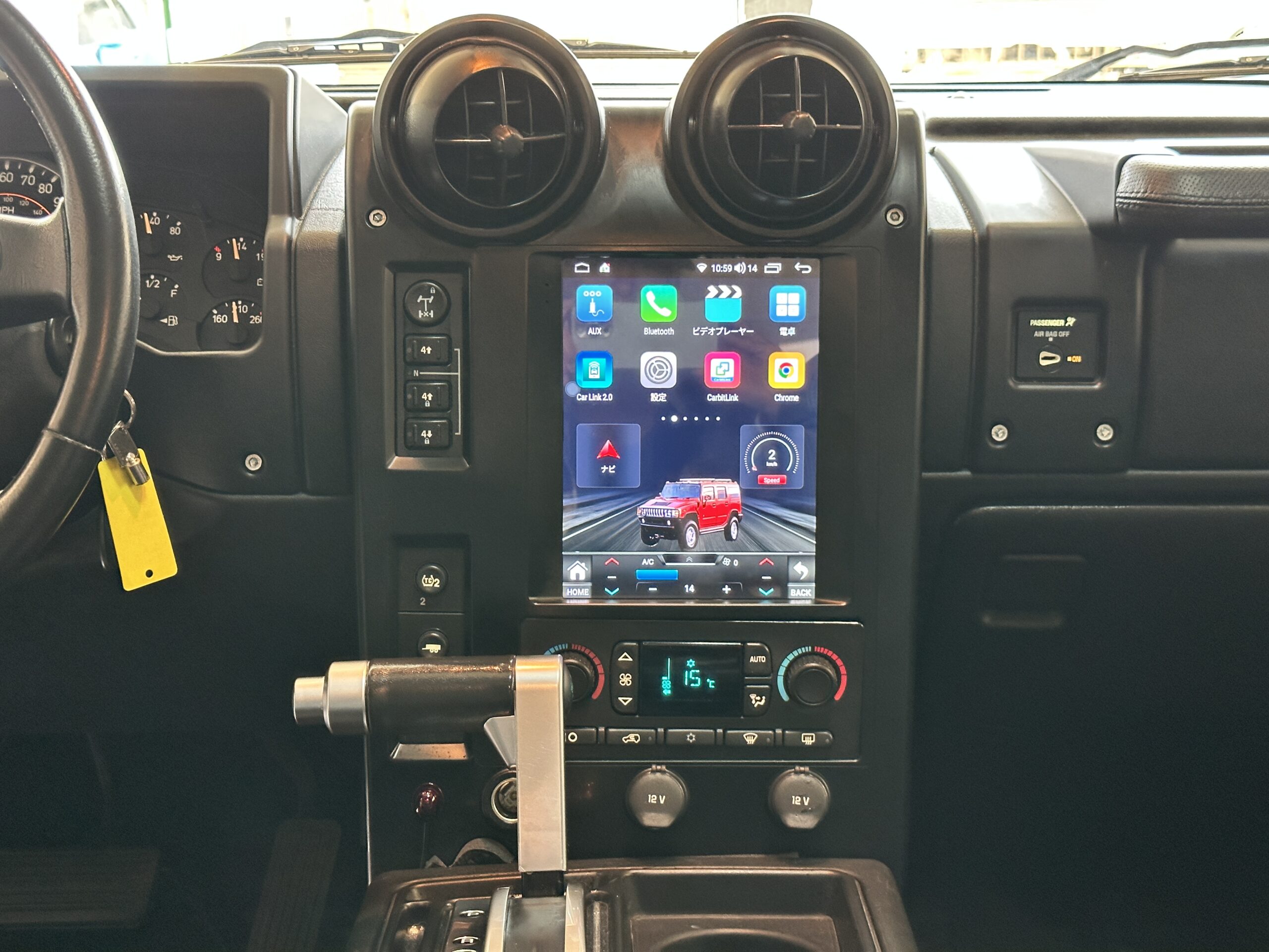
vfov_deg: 30.3
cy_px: 476
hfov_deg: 39.7
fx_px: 1760
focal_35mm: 48
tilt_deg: -16.5
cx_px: 634
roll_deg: +0.8
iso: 250
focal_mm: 6.86
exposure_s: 1/50
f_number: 1.78
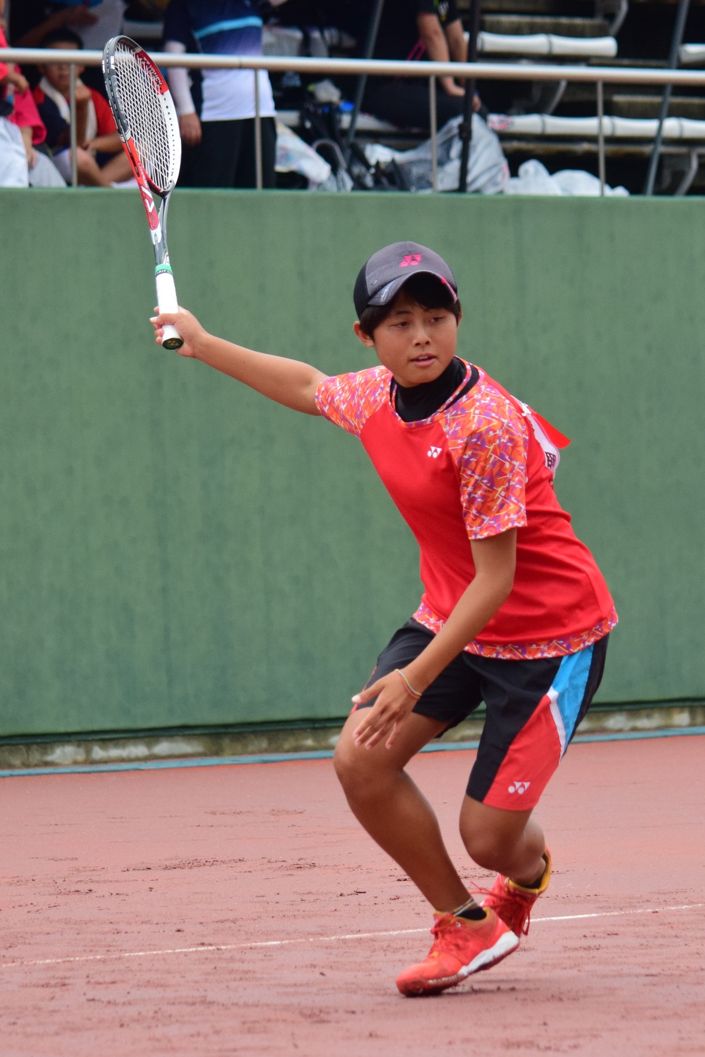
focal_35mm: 180
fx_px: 5287
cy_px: 528
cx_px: 352
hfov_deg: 7.6
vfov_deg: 11.4
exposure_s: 1/2000
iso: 800
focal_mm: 120
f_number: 4.8
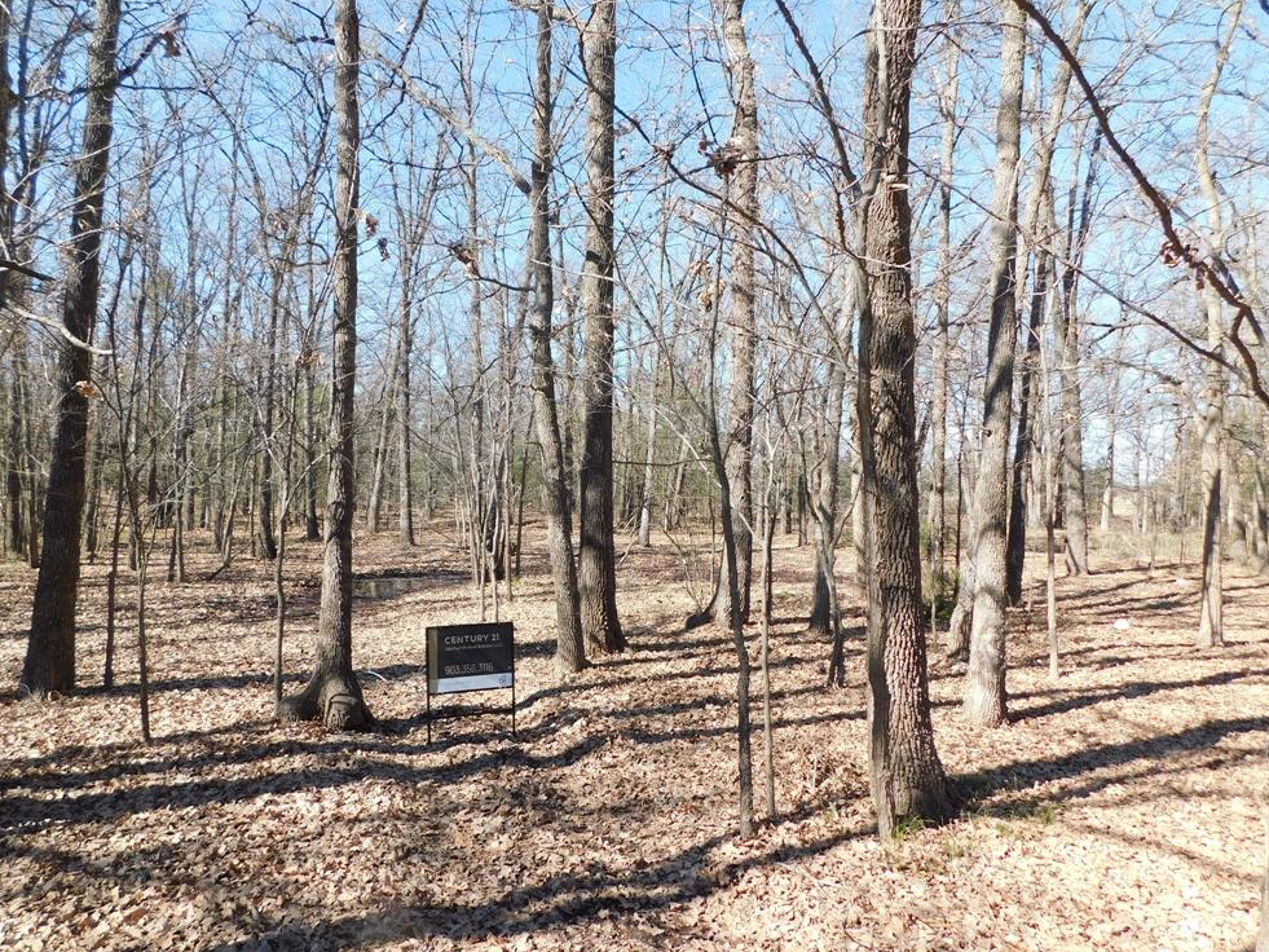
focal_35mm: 24
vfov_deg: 56.8
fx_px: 880
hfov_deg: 71.6
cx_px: 611
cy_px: 493
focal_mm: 4
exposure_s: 1/500
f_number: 3
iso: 125
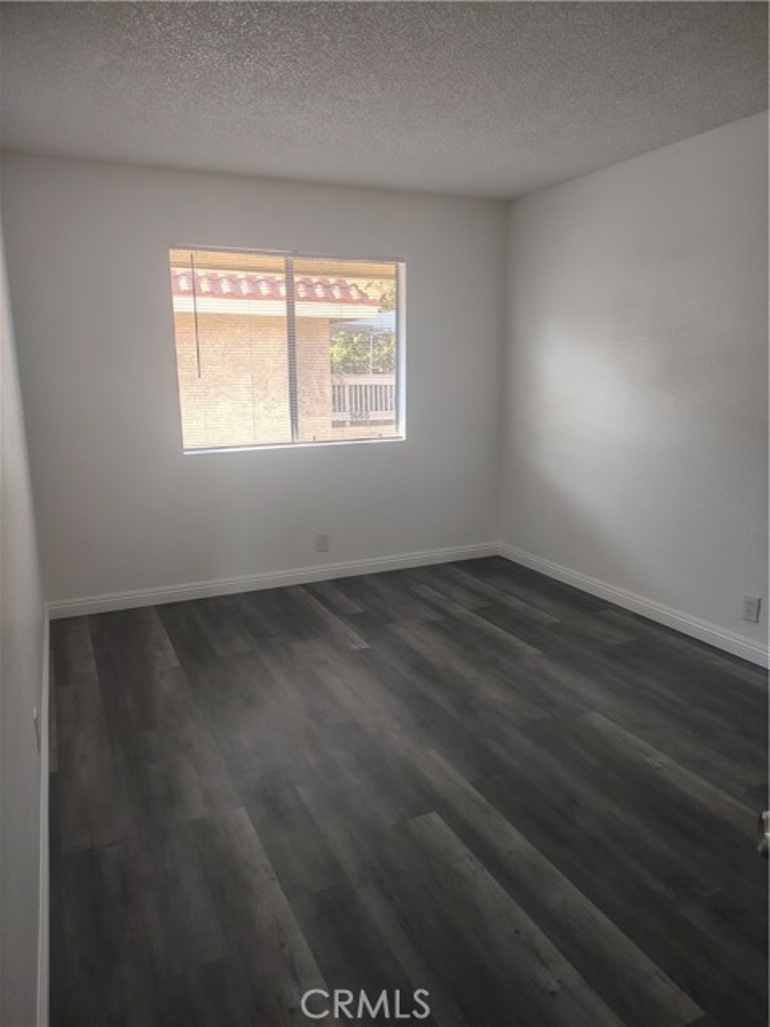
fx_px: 712
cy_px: 514
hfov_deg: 56.8
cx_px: 385
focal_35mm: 24
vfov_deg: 71.6
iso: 408
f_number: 1.8
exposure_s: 1/114
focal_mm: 5.56
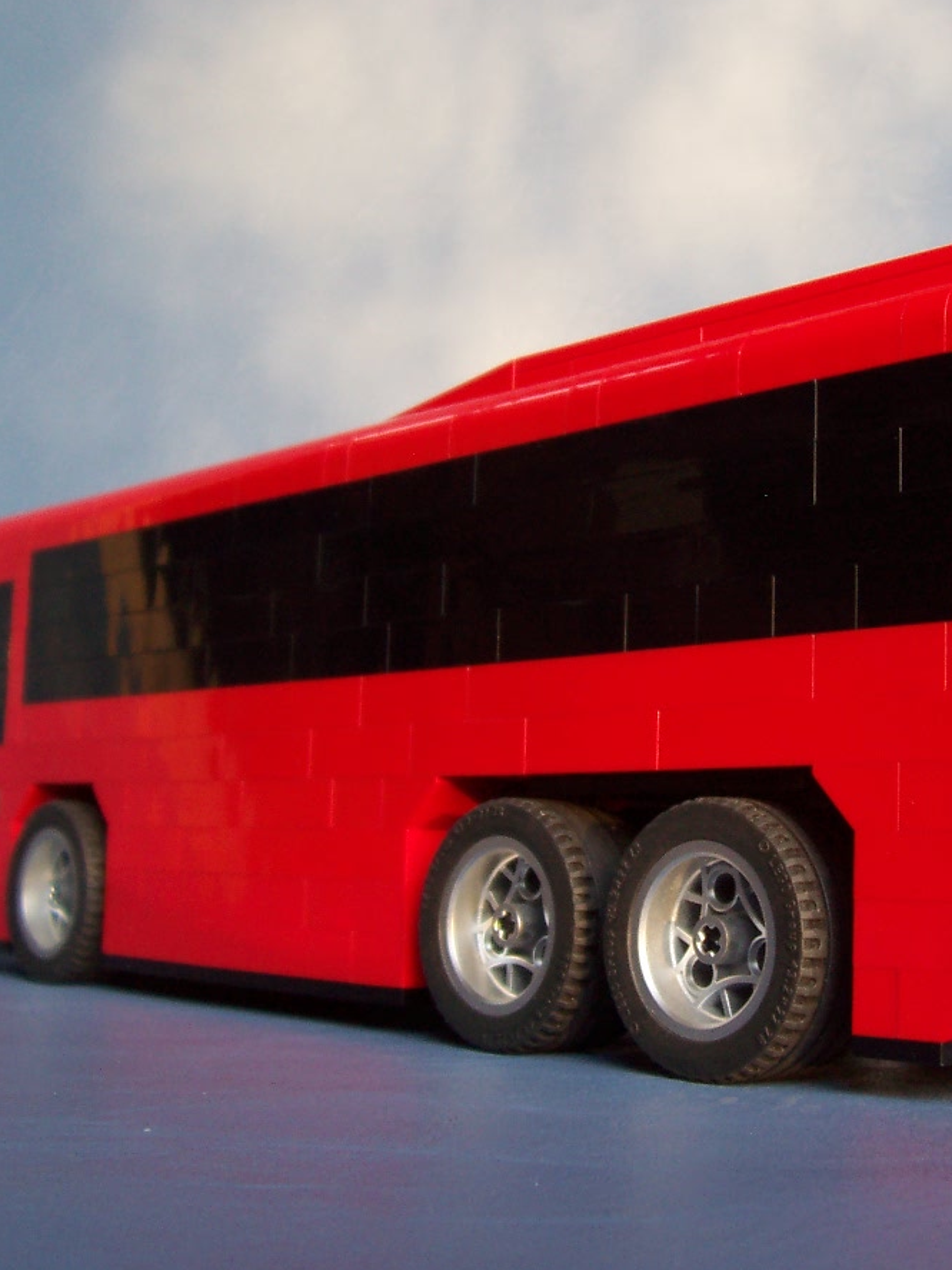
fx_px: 1833
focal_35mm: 50
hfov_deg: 28.7
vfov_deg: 38.2
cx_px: 692
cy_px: 636
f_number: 2.8
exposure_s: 1/30
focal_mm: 5.6
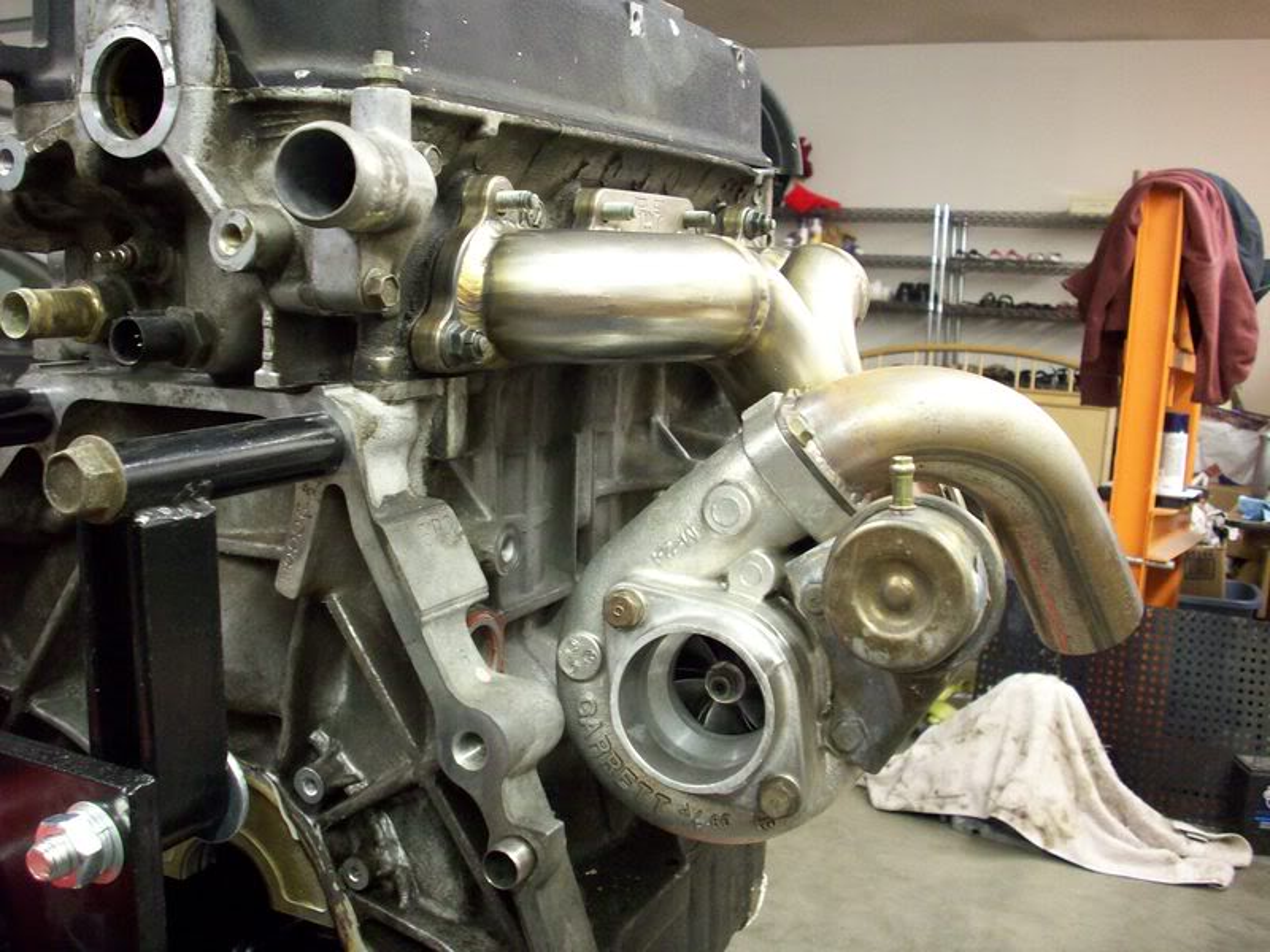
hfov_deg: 50.1
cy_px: 476
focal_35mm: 37
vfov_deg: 38.7
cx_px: 635
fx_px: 1357
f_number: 2.8
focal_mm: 6.2
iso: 160
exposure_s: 1/8.36
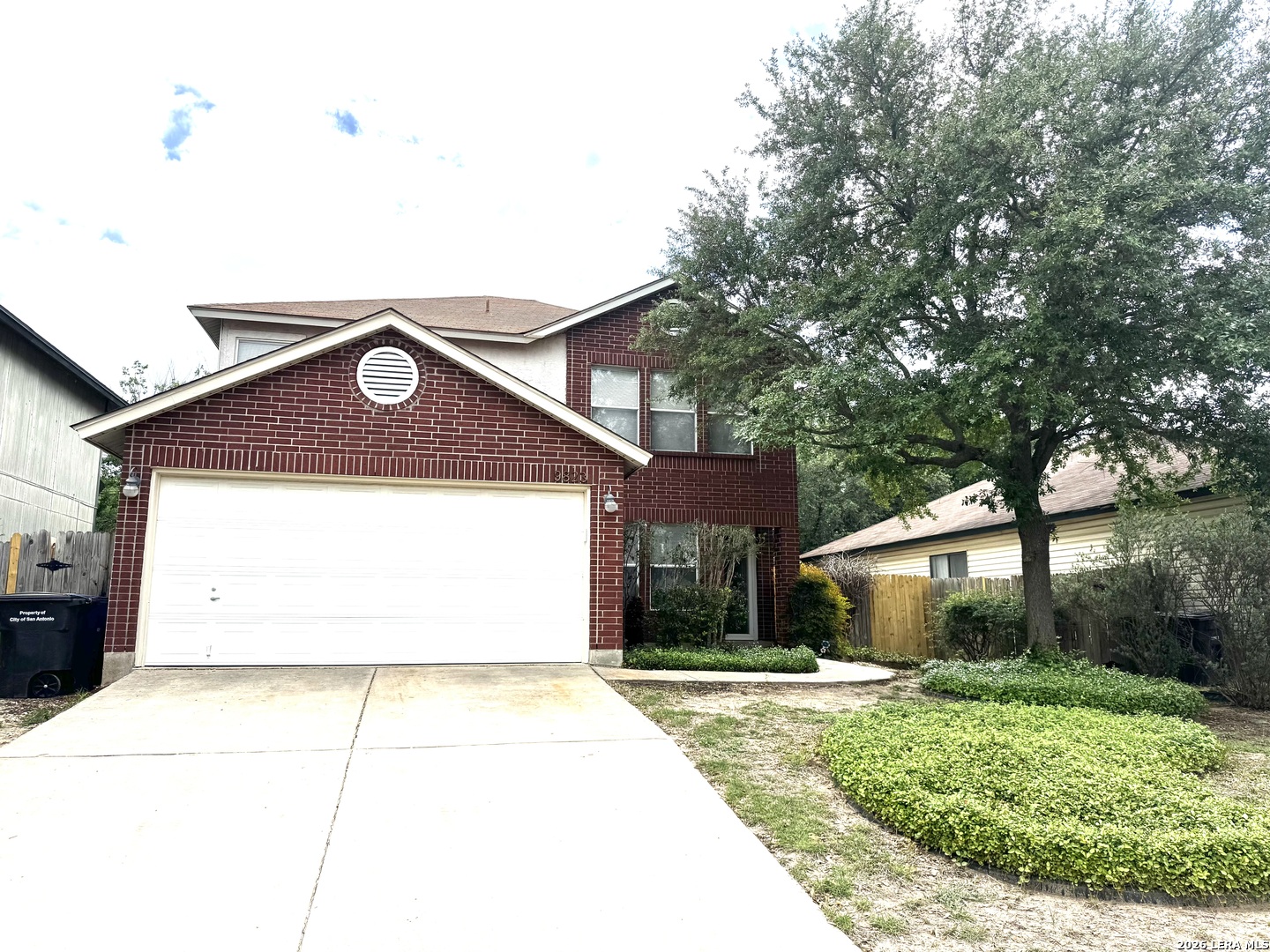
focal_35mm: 24
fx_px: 881
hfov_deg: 71.6
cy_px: 476
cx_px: 635
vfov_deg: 56.8
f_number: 1.78
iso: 80
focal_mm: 6.76
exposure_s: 1/5814
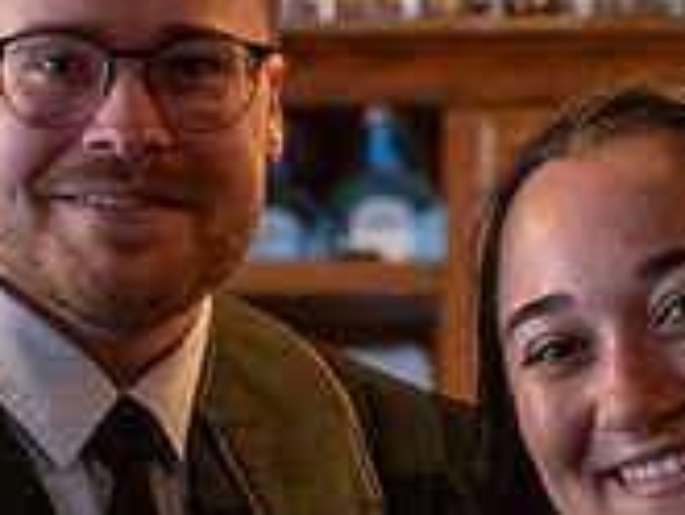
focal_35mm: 169
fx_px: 3347
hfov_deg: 11.7
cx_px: 191
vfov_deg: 8.8
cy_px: 498
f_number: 4
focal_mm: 50
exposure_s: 1/80
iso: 6400
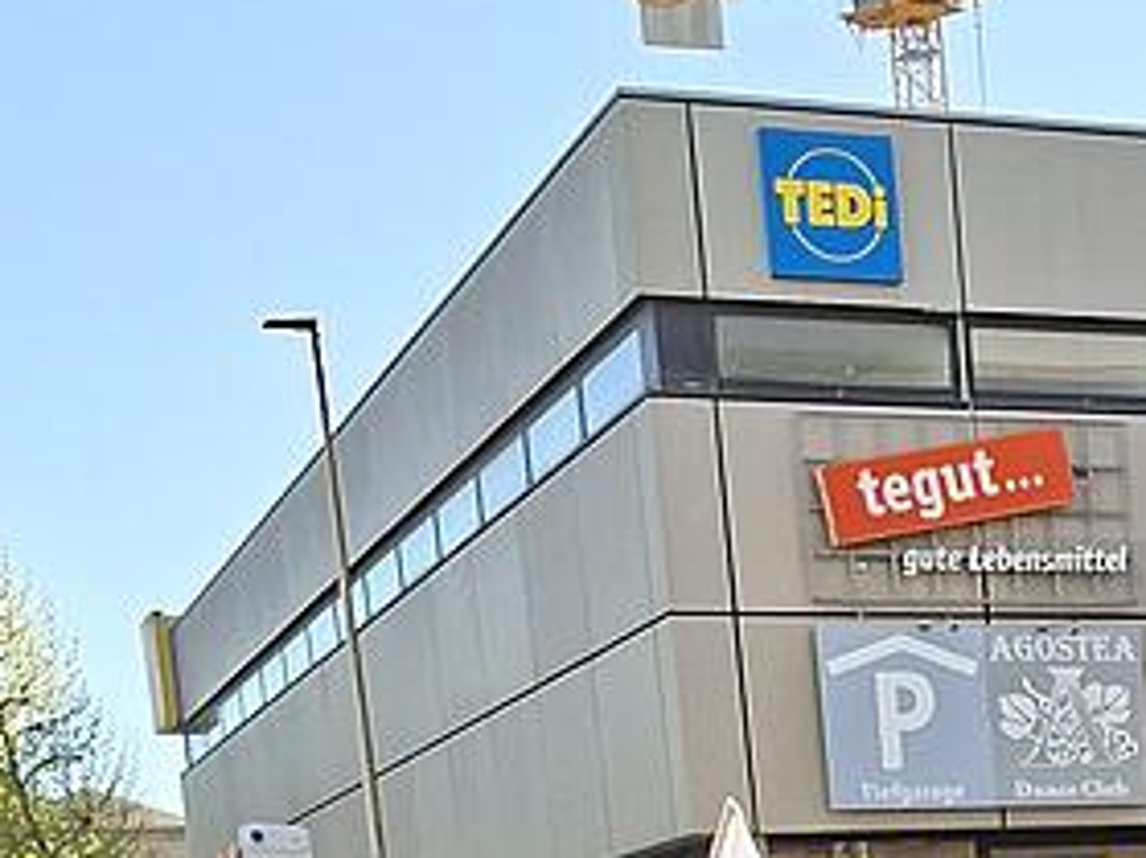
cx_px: 1269
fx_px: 2184
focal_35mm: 66
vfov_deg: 19.9
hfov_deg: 26.9
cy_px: 1203
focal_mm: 5.54
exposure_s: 1/668
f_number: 1.8
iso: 50
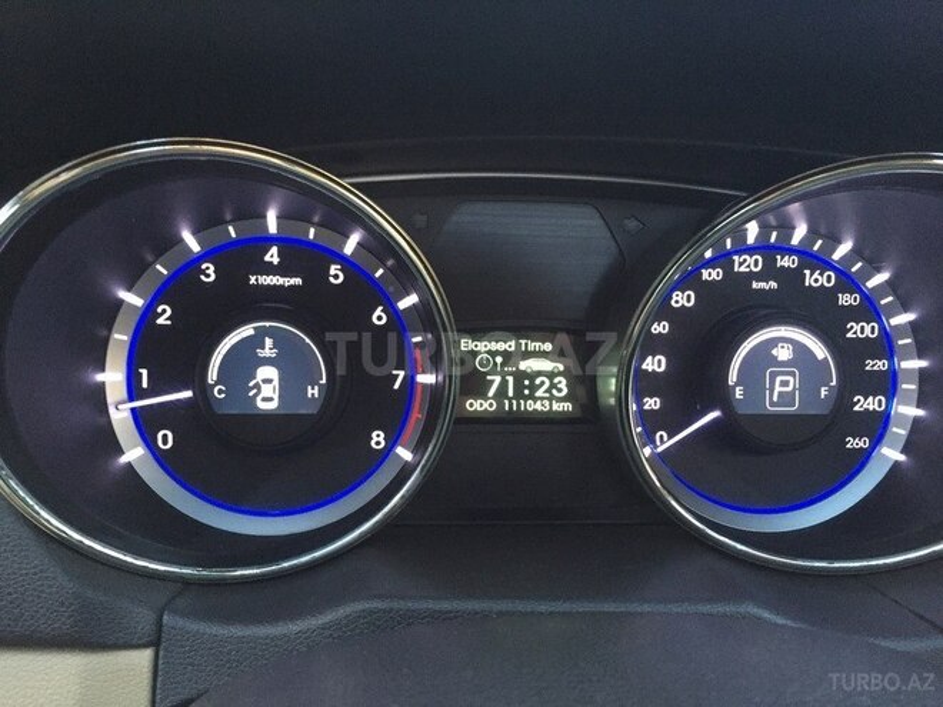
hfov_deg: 61.7
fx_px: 790
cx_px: 472
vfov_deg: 48.2
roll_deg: -0.8
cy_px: 354
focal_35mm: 29
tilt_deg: -25.9
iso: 250
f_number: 2.2
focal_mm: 4.15
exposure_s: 1/17
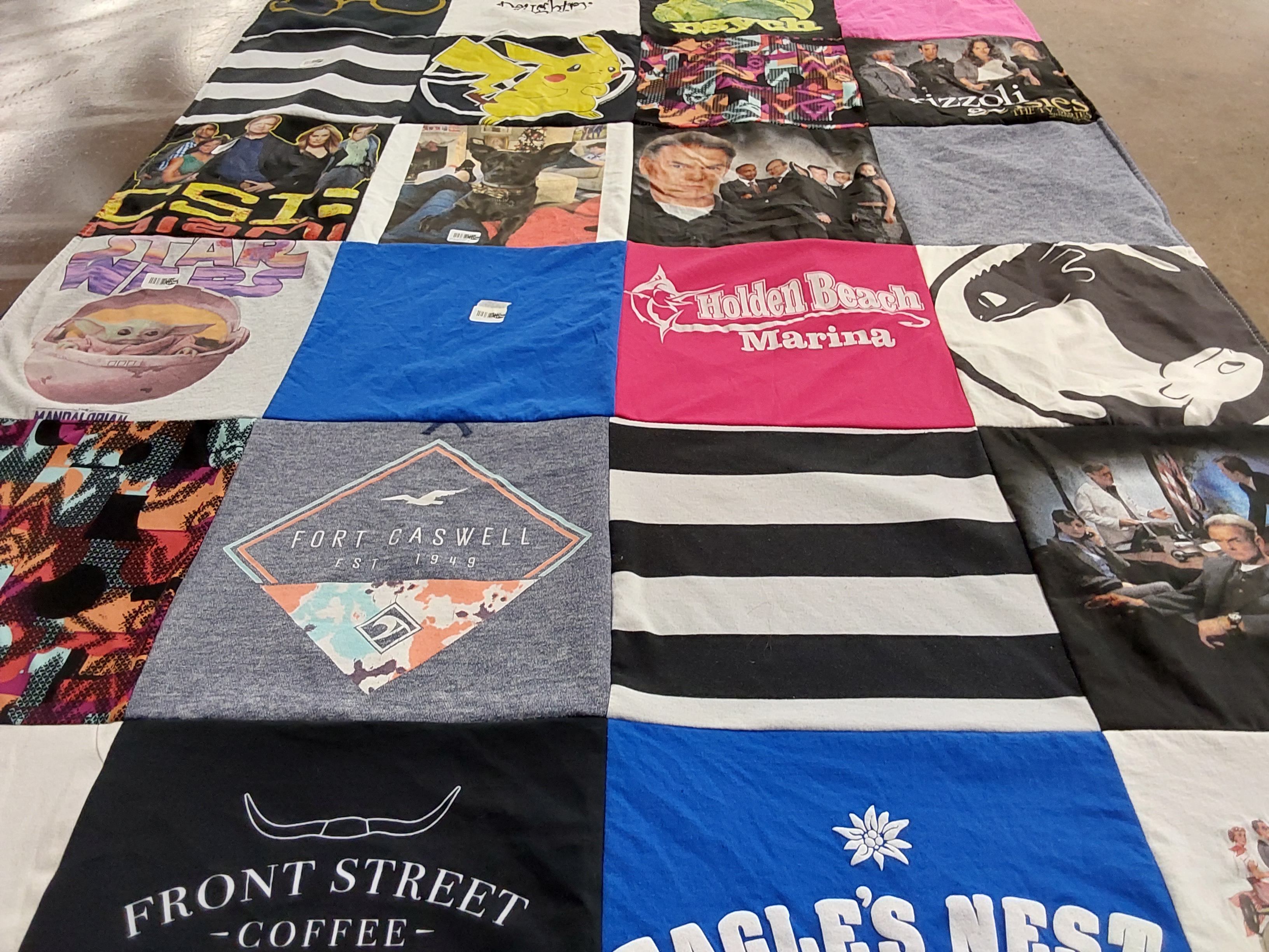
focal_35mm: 28
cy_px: 476
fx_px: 1026
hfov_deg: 63.4
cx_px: 634
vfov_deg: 49.7
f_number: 1.9
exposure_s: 1/60
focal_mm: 2.91
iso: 160
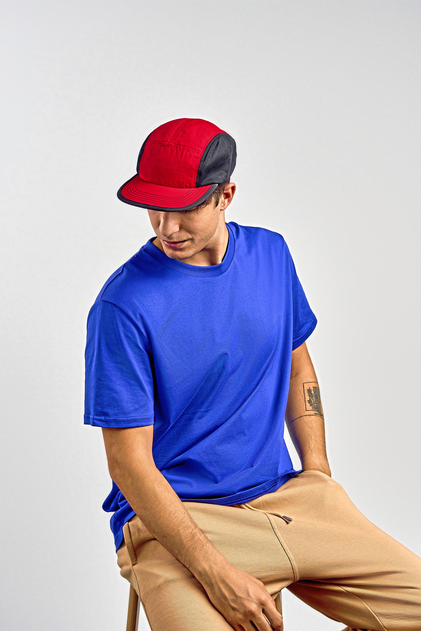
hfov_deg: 18.2
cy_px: 316
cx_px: 210
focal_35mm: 75
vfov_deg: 27.0
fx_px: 1316
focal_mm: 50
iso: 320
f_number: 9
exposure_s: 1/160
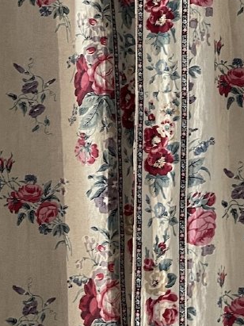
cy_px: 108
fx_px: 686
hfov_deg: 20.2
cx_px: 121
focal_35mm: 73
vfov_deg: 26.5
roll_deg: +0.7
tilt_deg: -4.0
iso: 400
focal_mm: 5.1
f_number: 1.6
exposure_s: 1/50
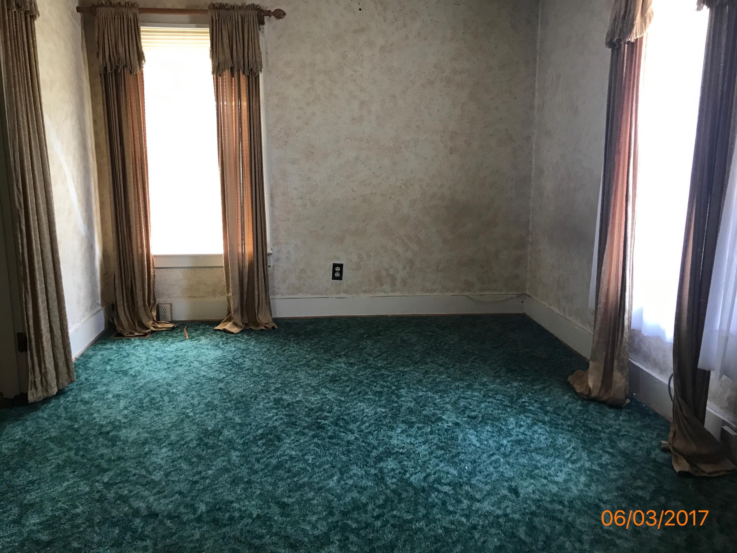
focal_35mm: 28
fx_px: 596
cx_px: 368
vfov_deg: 49.7
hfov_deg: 63.4
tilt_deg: -11.9
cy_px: 276
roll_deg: +0.8
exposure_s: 1/15
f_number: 1.8
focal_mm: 3.99
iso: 50
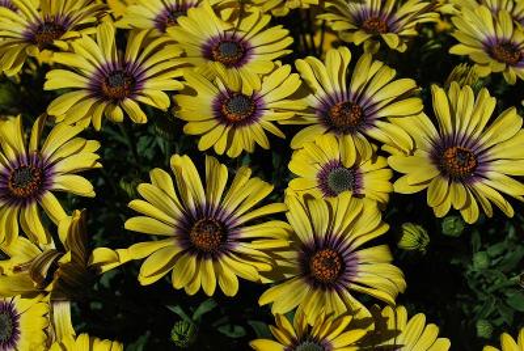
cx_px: 262
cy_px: 176
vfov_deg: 25.8
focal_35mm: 52
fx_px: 765
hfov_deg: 37.8
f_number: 8
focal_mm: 35
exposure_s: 1/1000
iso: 100
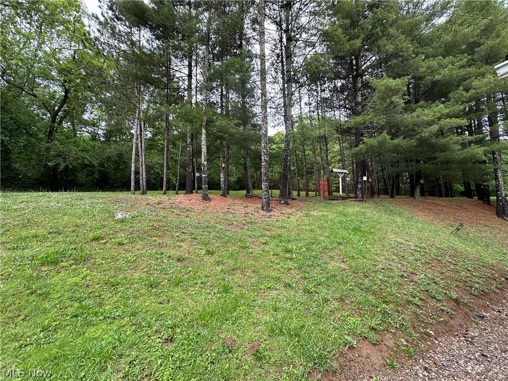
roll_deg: -0.9
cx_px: 254
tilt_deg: +8.8
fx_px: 205
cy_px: 190
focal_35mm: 14
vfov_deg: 85.7
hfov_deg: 102.1
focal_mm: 2.22
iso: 40
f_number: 2.2
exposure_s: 1/131
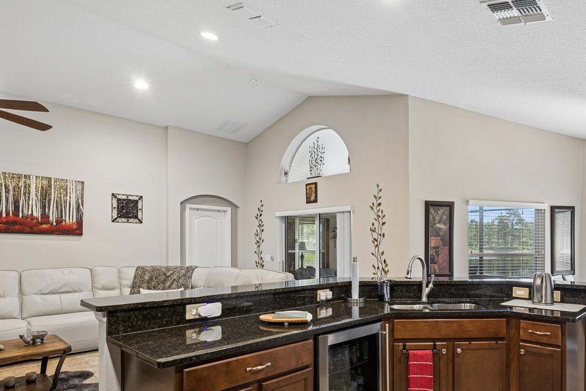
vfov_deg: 54.5
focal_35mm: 23
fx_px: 375
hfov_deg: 75.4
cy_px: 247
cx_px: 346
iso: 1000
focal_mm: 16
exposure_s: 1/50
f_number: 9
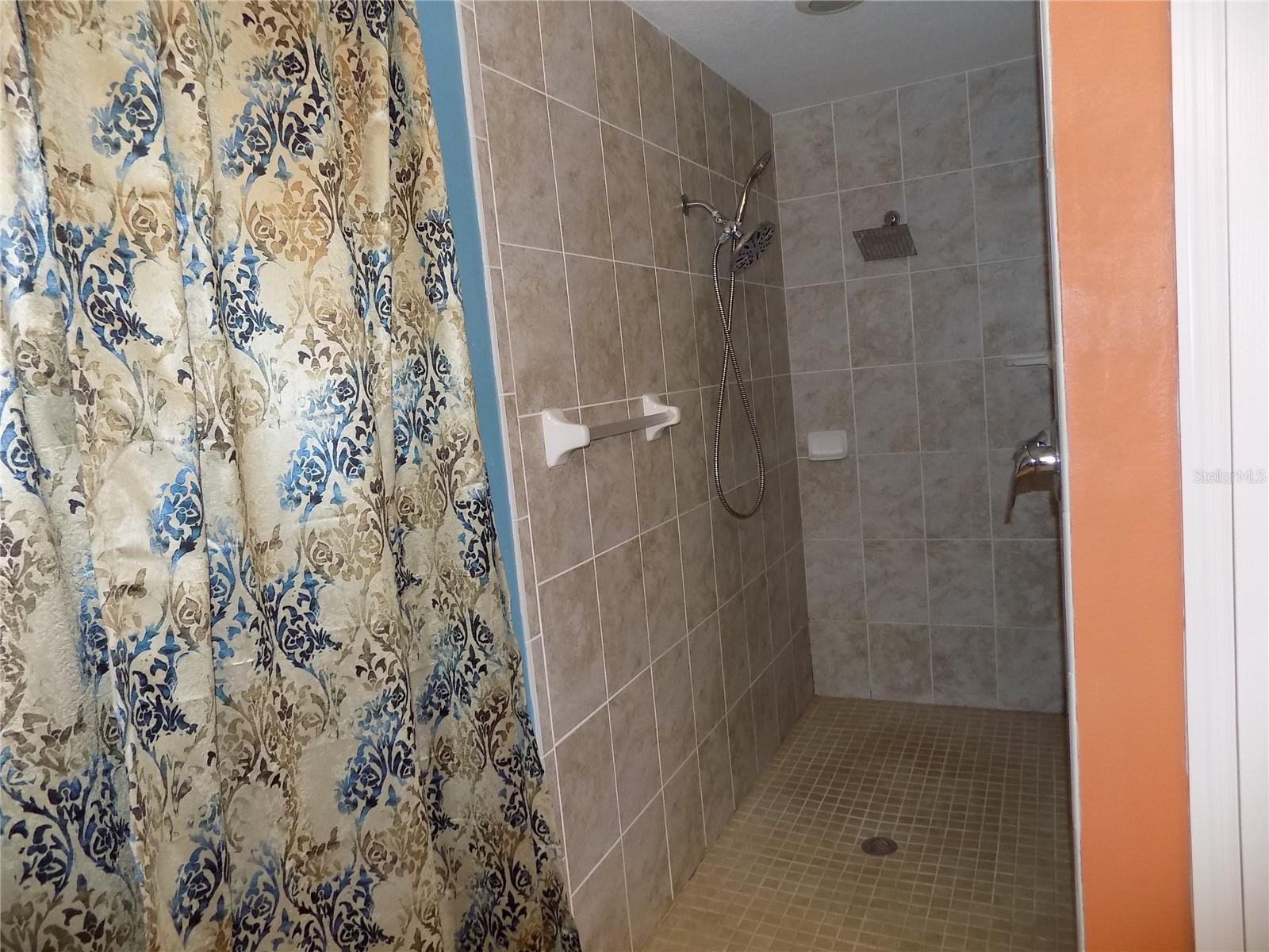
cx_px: 634
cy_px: 476
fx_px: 843
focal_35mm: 23
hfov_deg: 73.9
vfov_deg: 58.9
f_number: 3.1
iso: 200
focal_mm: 4
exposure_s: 1/30
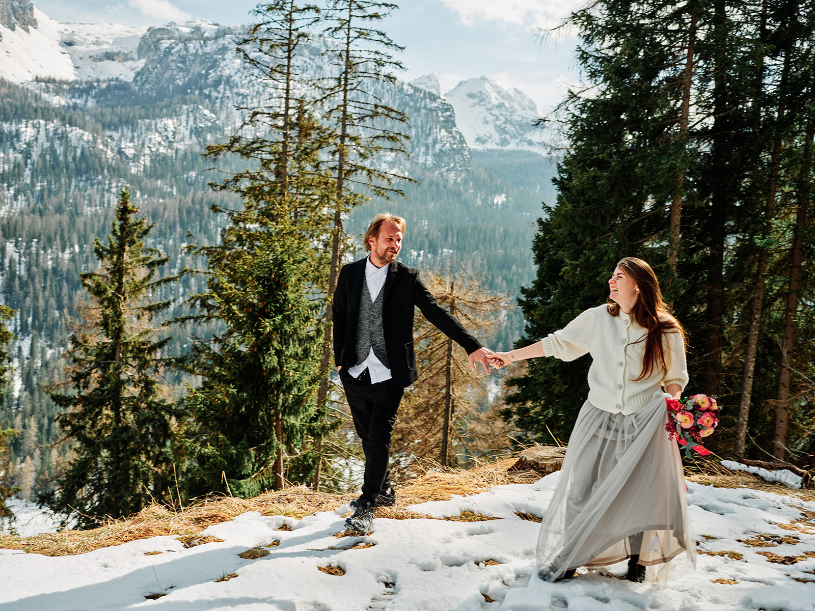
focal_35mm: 40
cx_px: 408
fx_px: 942
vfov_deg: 36.0
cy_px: 306
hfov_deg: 46.8
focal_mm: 50
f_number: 5
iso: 100
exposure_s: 1/210
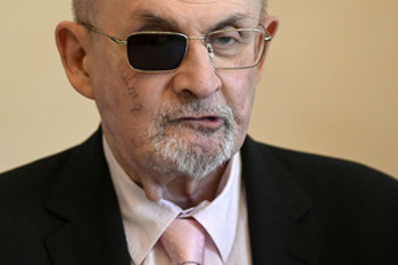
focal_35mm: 263
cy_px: 68
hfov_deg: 7.8
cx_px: 169
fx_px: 2907
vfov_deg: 5.2
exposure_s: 1/1250
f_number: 2.8
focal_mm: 175
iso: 4000
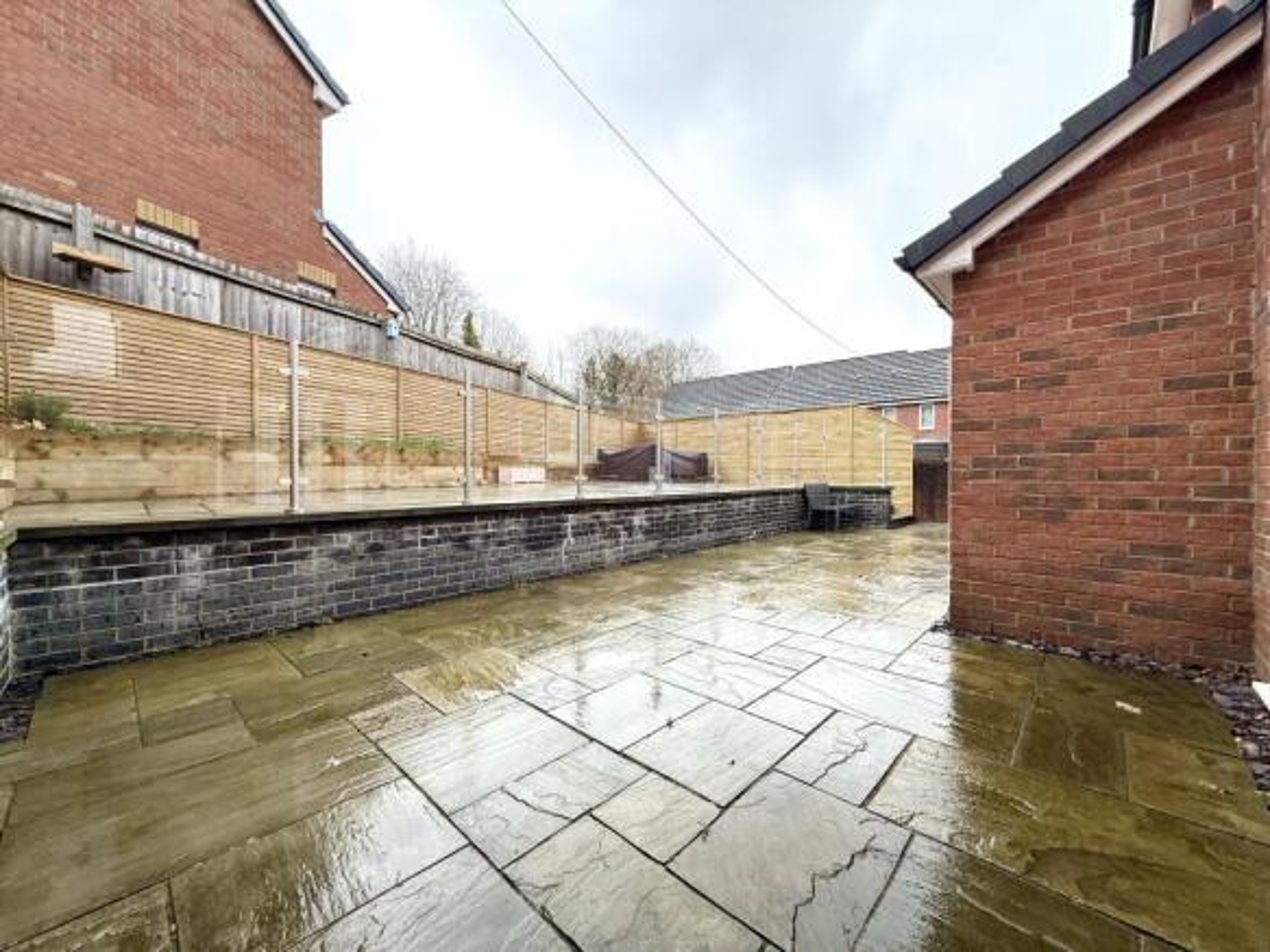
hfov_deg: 102.1
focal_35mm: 14
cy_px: 476
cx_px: 635
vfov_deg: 85.7
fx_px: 514
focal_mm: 2.22
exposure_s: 1/99
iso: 64
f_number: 2.2
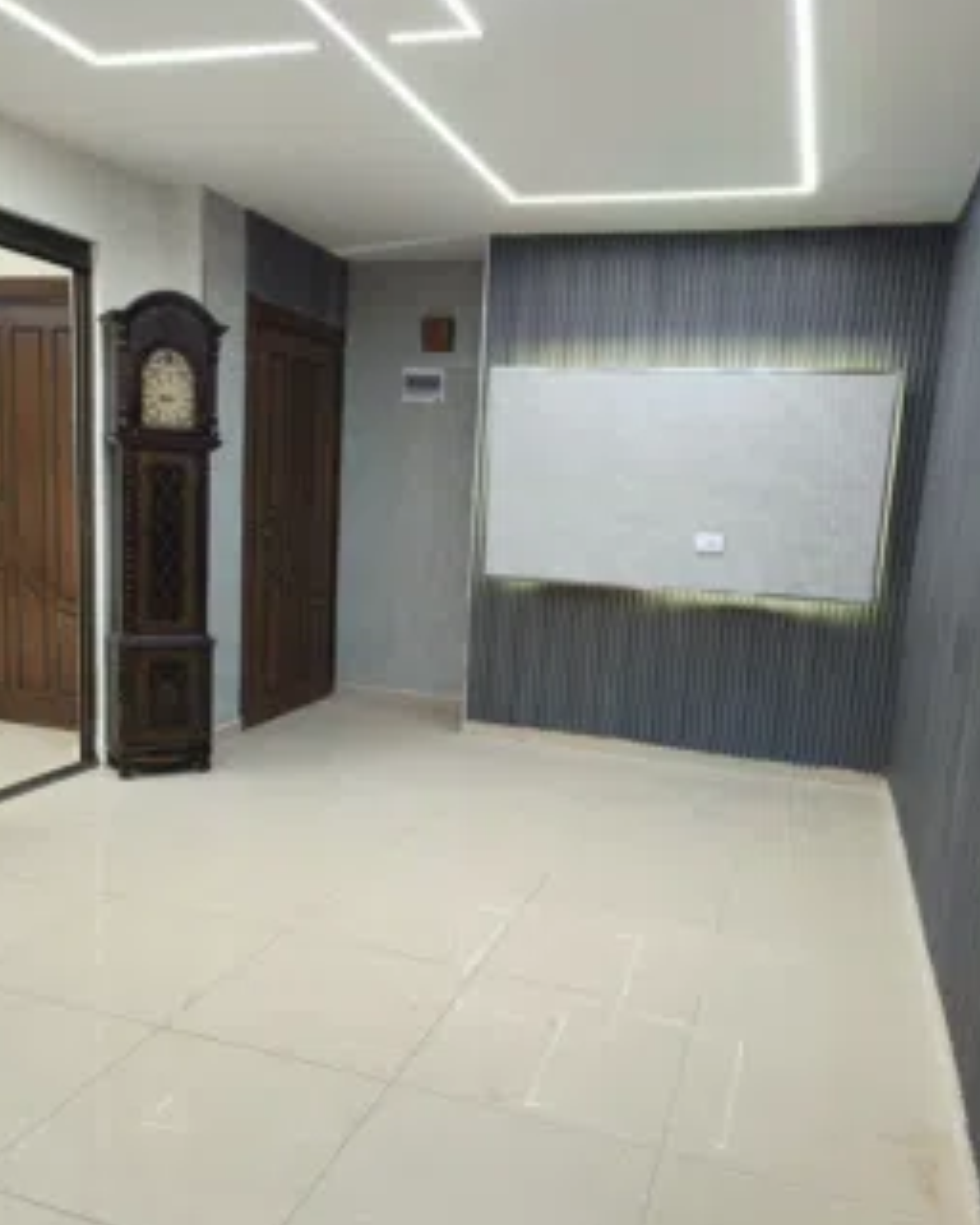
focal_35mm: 28
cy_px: 655
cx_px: 471
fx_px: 1015
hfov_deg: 51.5
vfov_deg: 62.1
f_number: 1.69
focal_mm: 6.06
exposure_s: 1/50
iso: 320
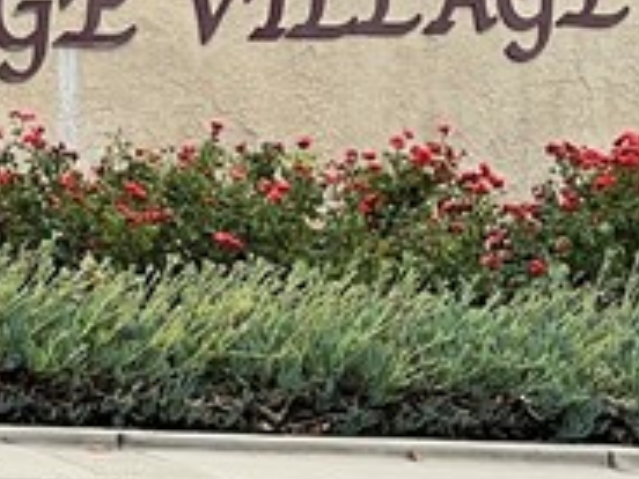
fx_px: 7901
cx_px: 35
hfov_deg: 4.6
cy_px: -260
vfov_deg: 3.5
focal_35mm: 428
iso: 32
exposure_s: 1/350
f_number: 2.8
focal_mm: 9
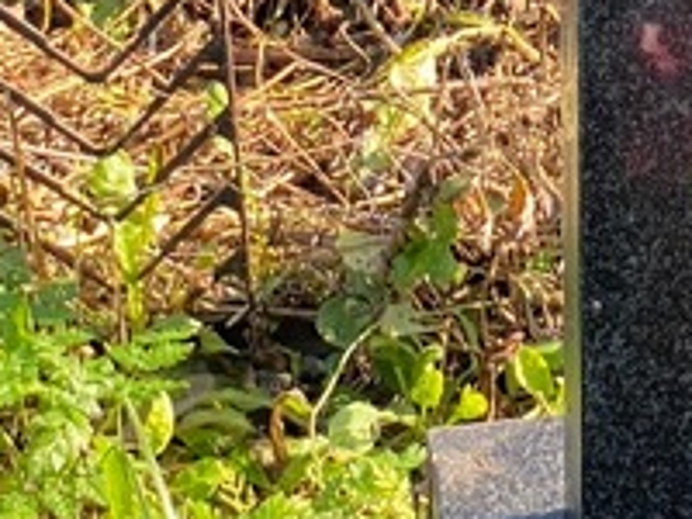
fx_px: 4158
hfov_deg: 9.1
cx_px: 1221
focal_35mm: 208
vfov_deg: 7.0
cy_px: -318
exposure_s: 1/122
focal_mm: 6
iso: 20
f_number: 2
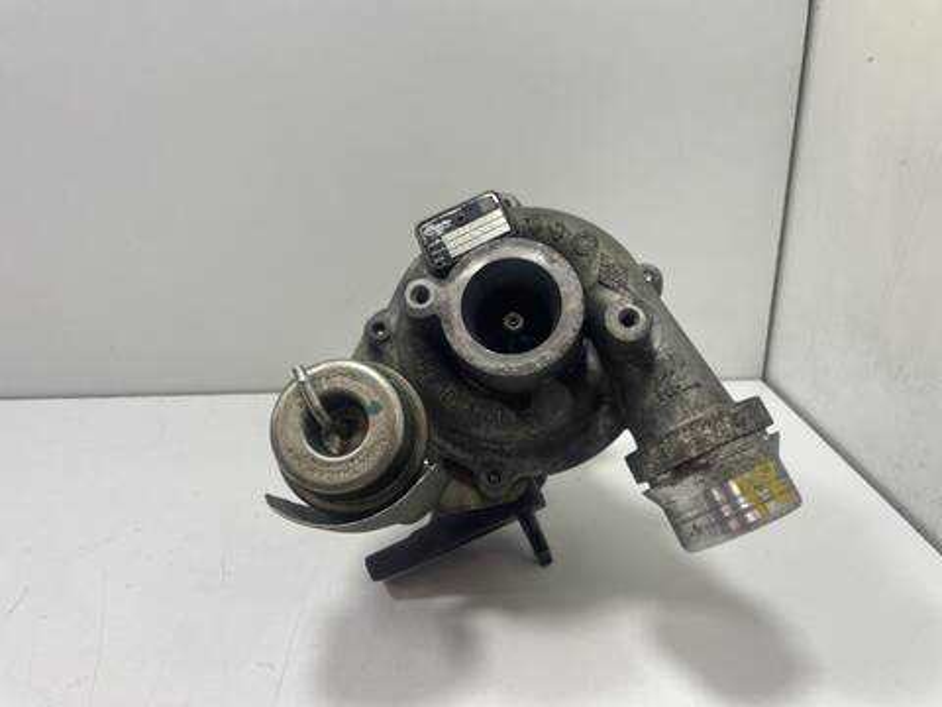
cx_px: 471
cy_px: 354
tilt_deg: -21.3
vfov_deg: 53.1
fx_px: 708
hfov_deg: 67.3
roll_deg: +1.5
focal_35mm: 26
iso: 100
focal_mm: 4.2
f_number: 1.6
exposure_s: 1/100
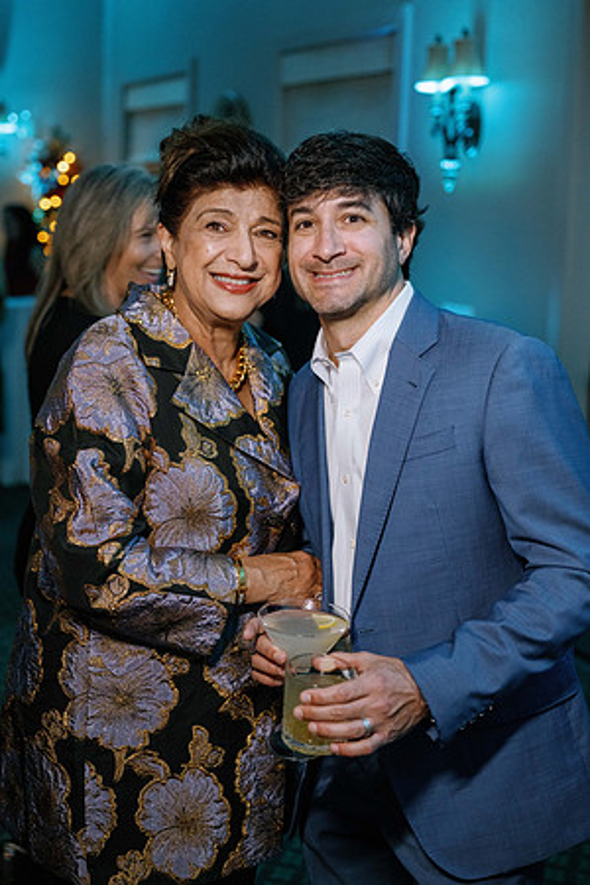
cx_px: 295
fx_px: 1229
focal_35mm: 50
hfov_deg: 27.0
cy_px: 442
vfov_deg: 39.6
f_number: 2.8
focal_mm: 50
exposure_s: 1/160
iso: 1600
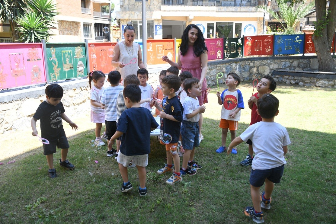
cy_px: 112
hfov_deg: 61.9
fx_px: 280
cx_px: 168
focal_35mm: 30
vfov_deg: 43.6
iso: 100
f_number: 3.5
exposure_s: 1/160
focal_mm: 20
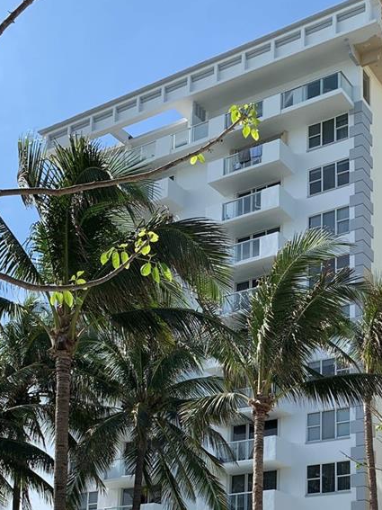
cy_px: 477
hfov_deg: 26.2
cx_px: 293
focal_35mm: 55
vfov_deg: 32.8
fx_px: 810
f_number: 1.8
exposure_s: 1/2545
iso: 25
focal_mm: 4.25
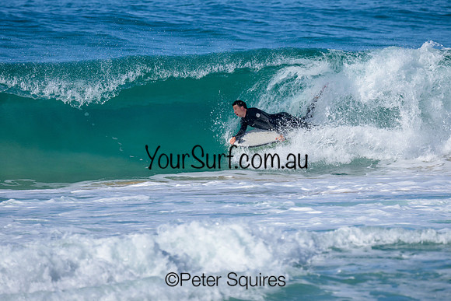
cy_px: 164
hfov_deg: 1.9
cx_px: 219
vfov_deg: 1.3
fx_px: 13771
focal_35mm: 1099
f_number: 6.3
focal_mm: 800
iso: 220
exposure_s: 1/2000
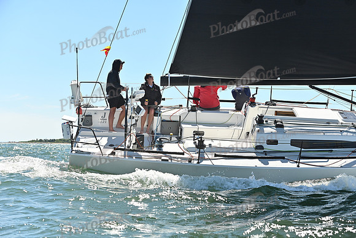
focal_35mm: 70
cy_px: 119
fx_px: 692
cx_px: 178
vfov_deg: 19.5
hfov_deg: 28.8
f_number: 5.6
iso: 320
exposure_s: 1/1600
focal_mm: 70
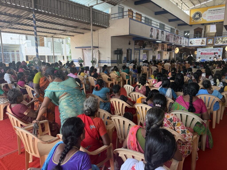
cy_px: 85
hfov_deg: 71.6
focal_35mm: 24
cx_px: 114
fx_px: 157
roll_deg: -0.7
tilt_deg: -8.5
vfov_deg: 56.8
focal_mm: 6.76
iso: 125
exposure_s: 1/232
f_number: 1.78
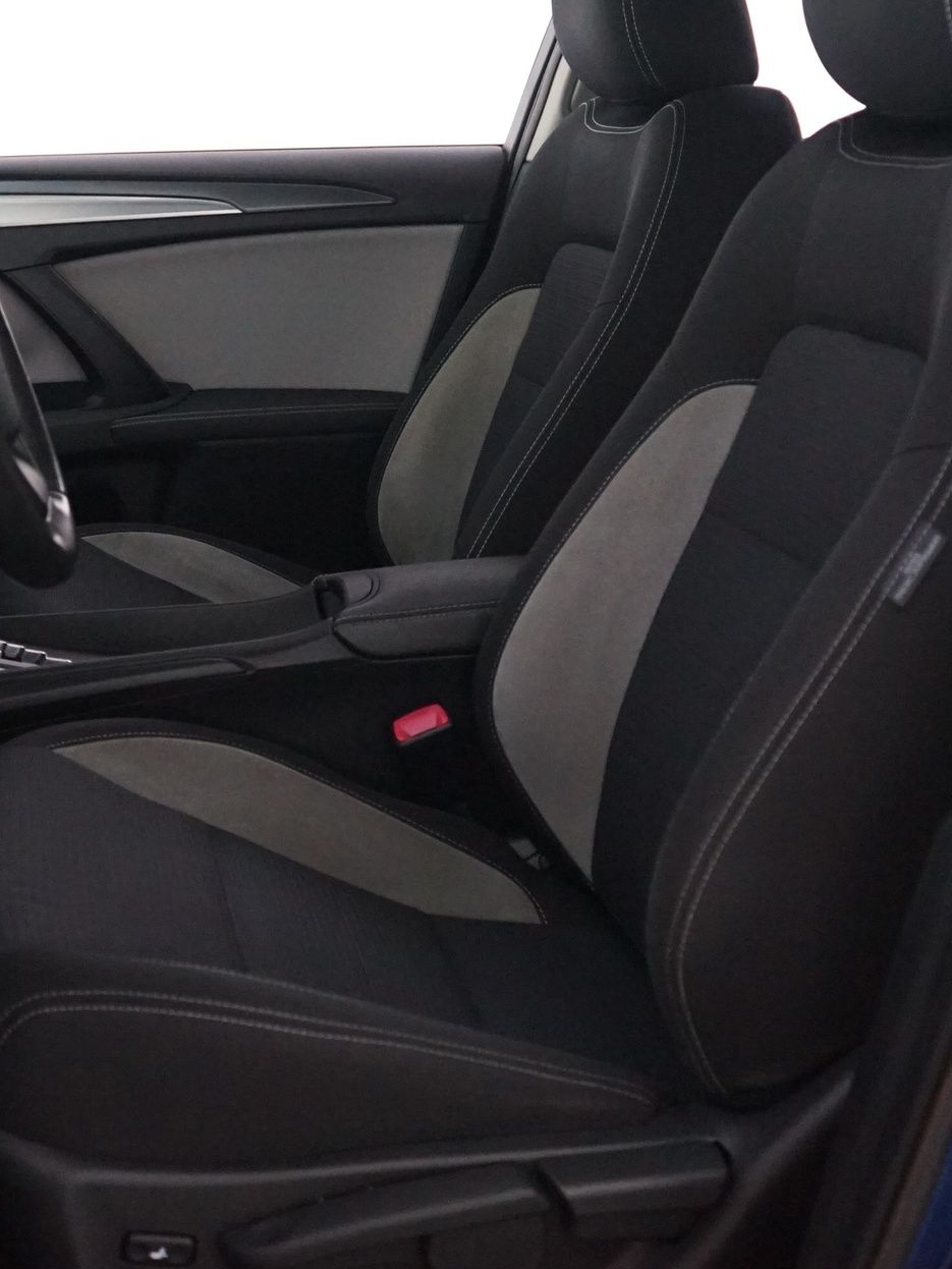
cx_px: 303
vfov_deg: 35.4
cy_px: 481
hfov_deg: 26.9
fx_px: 1979
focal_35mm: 54
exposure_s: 1/20
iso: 5000
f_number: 3.5
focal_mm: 28
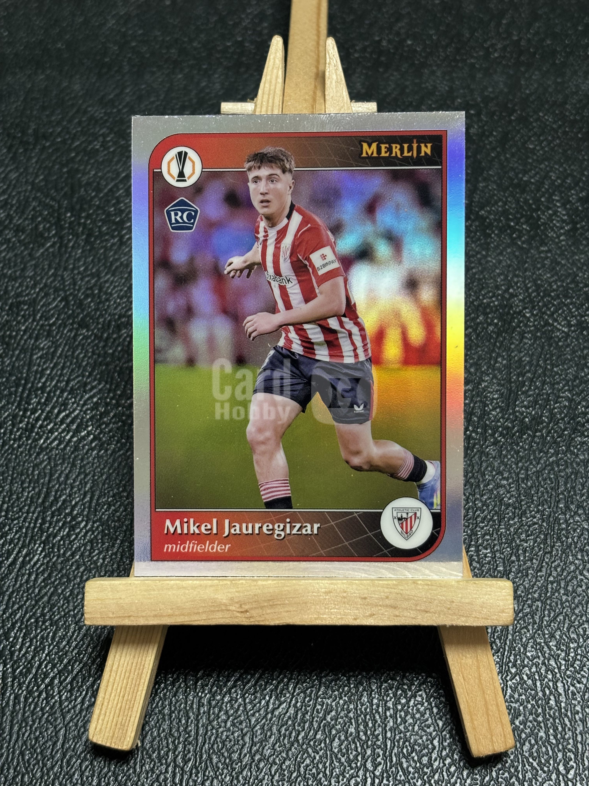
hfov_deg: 28.0
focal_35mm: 52
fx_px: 1180
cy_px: 393
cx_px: 294
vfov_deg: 36.8
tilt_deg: -59.6
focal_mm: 5.96
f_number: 1.6
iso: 250
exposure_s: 1/40
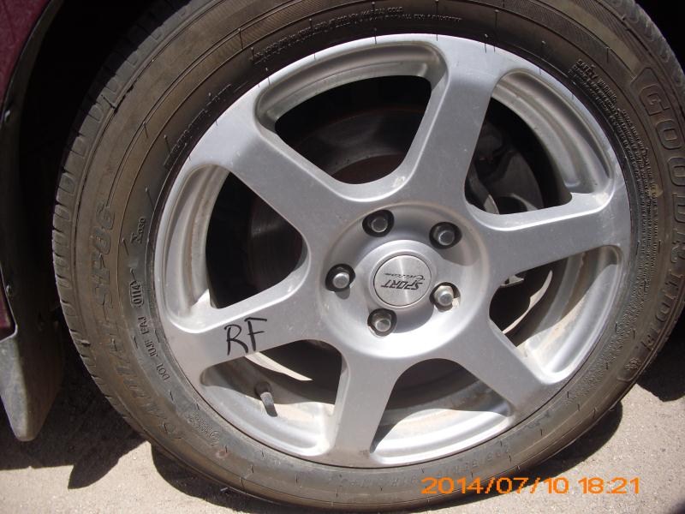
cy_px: 257
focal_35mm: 36
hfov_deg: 51.4
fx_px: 712
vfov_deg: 39.7
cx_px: 342
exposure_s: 1/200
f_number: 7.8
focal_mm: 6.3
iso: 80
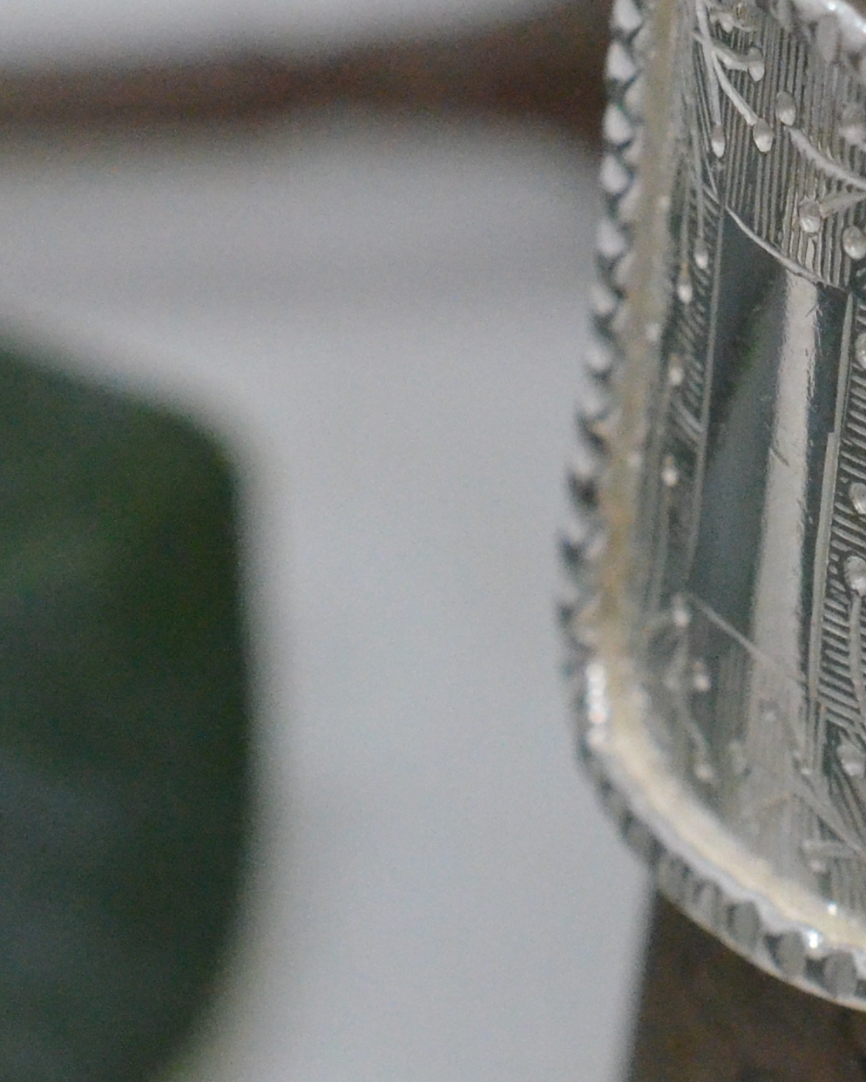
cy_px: 190
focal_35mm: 223
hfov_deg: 6.9
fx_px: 7143
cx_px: 959
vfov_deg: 8.6
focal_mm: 40
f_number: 8
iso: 4000
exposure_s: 1/1000
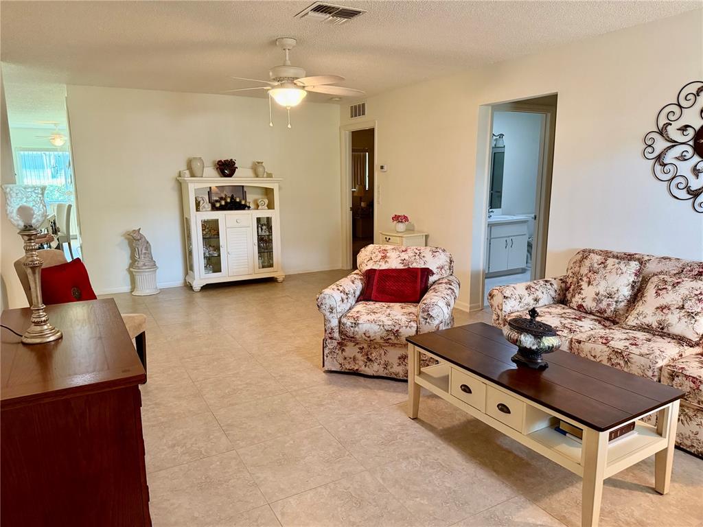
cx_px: 352
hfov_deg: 71.6
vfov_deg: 56.8
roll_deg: +1.0
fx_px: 487
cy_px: 264
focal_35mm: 24
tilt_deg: -10.3
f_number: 1.78
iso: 400
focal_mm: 6.76
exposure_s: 1/60
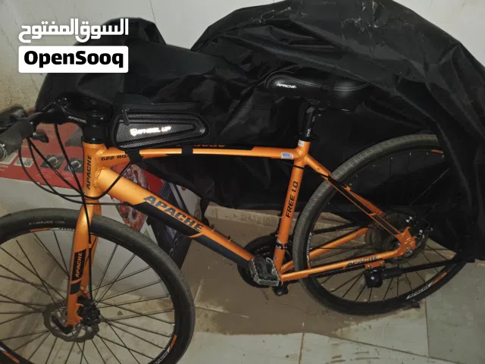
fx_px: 364
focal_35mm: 26
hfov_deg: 67.3
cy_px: 182
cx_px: 242
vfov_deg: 53.1
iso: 1000
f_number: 1.59
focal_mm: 4.94
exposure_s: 1/20
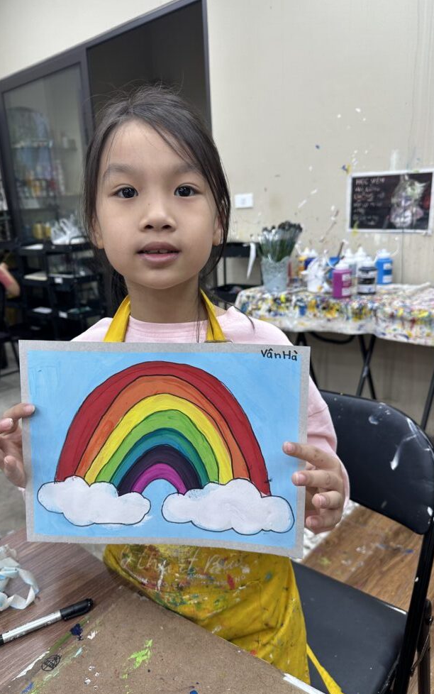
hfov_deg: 47.5
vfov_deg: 70.4
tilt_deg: -16.1
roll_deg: +3.2
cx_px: 184
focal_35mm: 26
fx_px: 492
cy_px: 354
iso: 64
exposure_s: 1/100
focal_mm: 6.86
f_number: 1.78
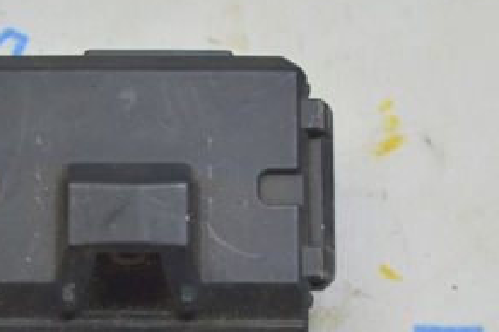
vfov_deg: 7.5
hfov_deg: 11.3
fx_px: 2507
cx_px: 116
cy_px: 287
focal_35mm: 181
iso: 400
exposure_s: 1/20
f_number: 5.6
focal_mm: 55
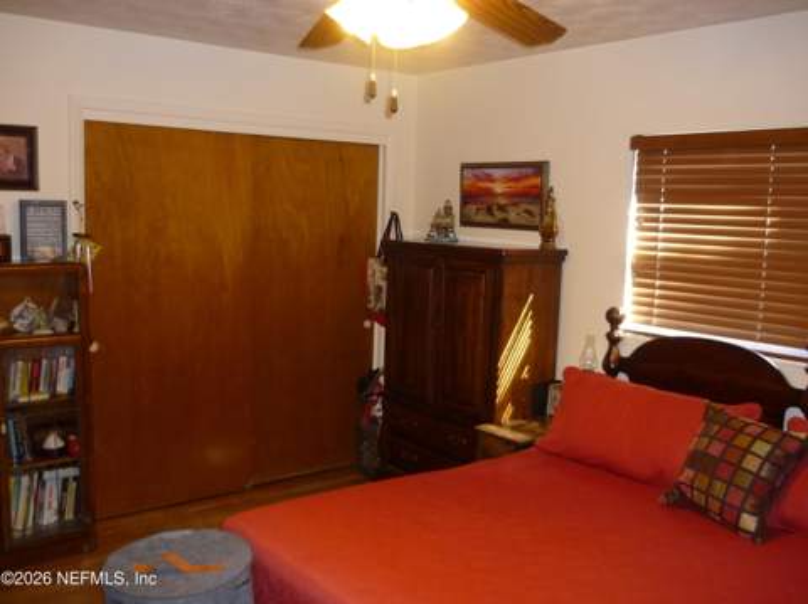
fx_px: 770
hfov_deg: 55.4
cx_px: 404
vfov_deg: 42.9
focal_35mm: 33
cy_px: 302
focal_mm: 5.5
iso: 250
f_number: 2.8
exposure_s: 1/30
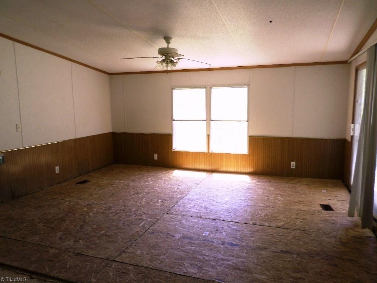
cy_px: 142
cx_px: 188
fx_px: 272
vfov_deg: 54.9
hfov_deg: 69.4
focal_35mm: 25
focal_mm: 4.5
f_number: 2.5
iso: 80
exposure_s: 1/60
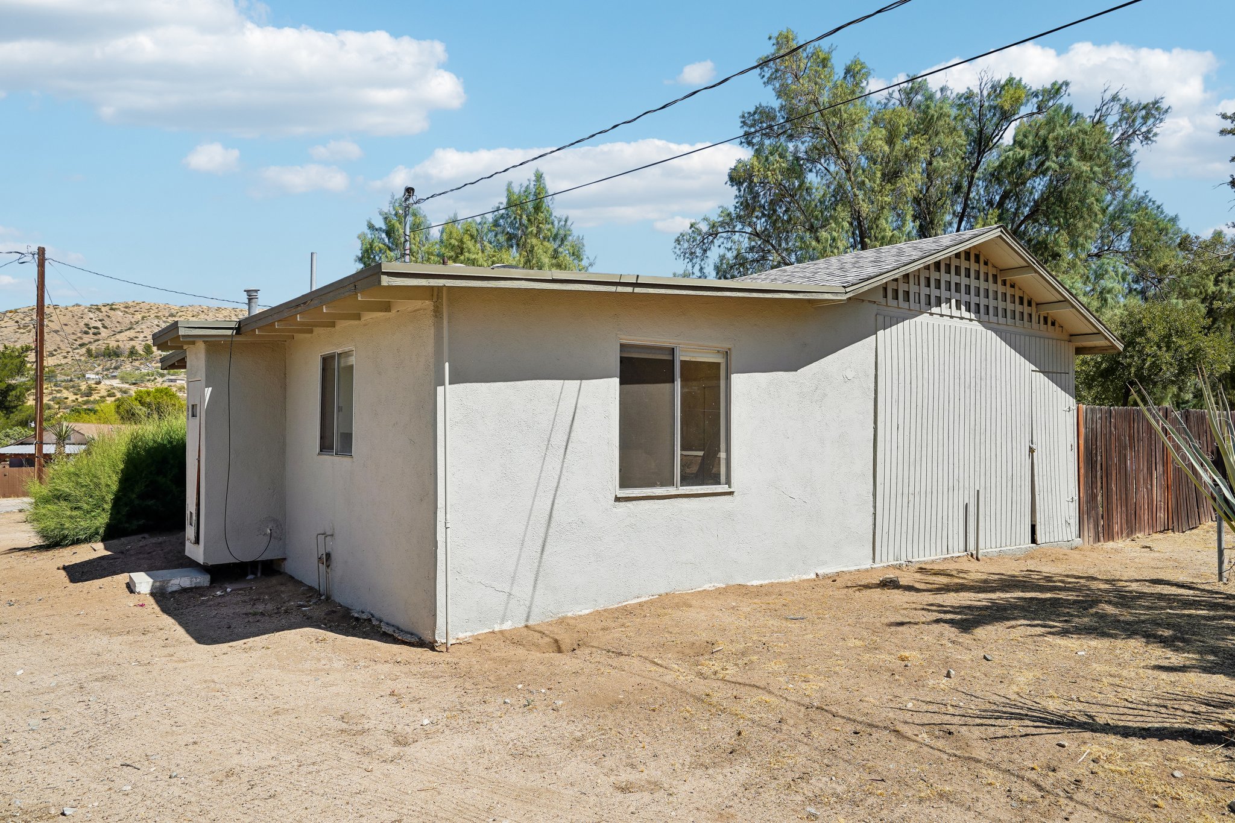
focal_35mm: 25
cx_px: 618
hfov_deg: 71.5
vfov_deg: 51.3
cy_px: 412
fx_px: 858
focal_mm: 25
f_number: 8
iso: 100
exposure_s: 1/400
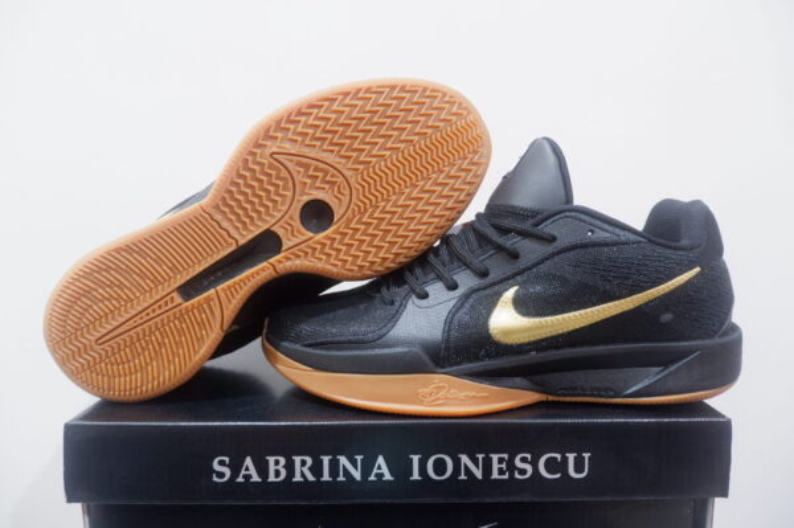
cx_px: 397
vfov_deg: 55.0
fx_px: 507
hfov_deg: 76.1
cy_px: 264
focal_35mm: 23
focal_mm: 15
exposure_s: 1/25
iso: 1000
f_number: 3.5
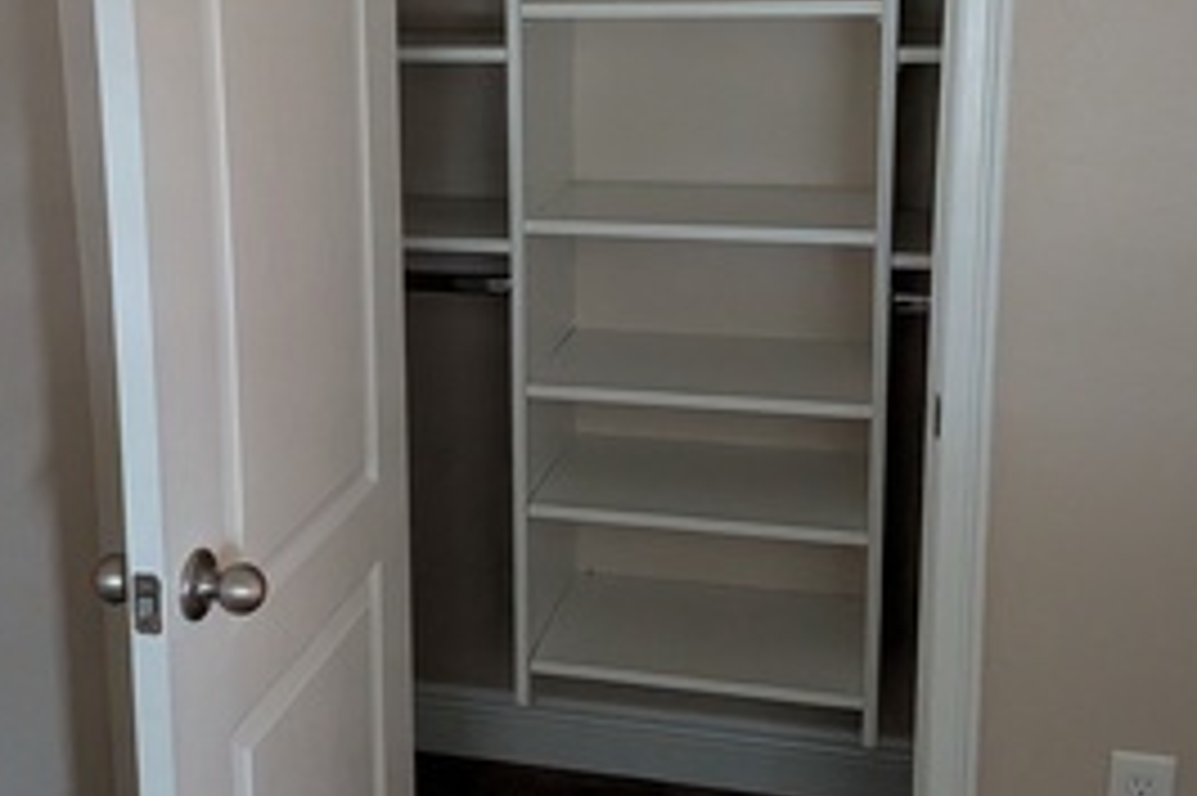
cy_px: 283
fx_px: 1562
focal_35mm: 47
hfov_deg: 41.8
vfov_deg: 28.5
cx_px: 488
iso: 3072
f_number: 1.7
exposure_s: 1/120
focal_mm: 4.53
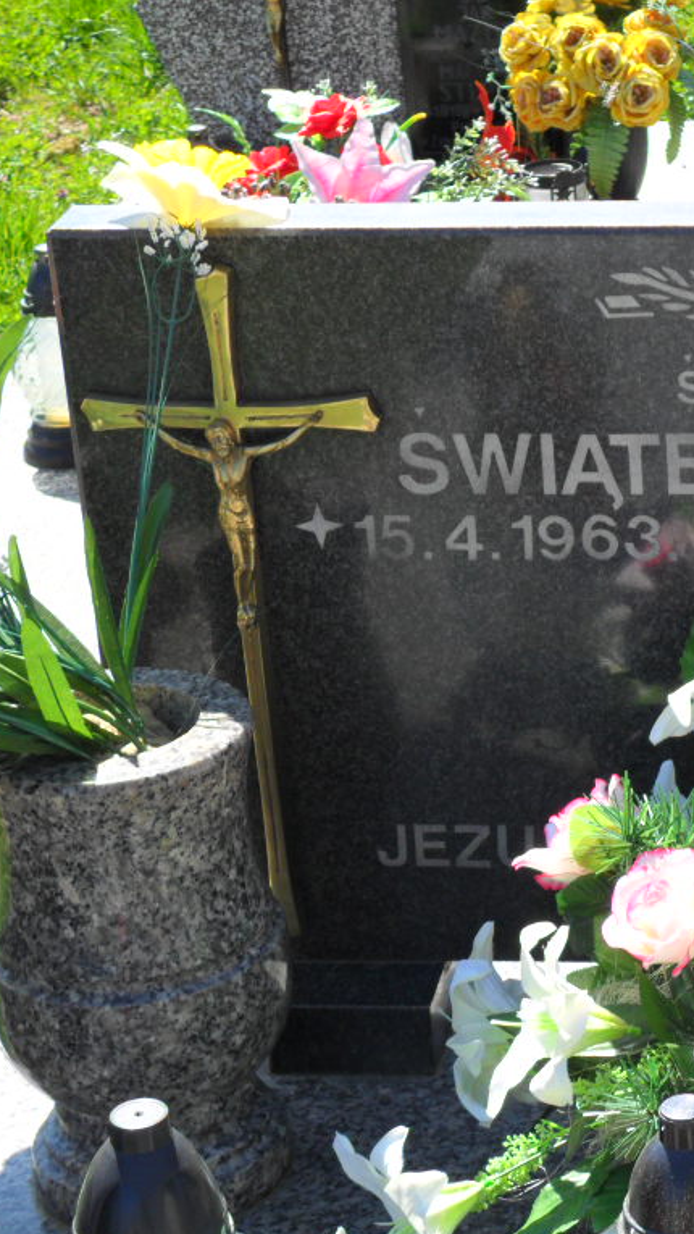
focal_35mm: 108
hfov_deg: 11.1
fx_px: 3532
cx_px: 750
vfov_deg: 19.8
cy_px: 619
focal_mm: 13.2
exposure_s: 1/350
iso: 100
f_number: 3.9
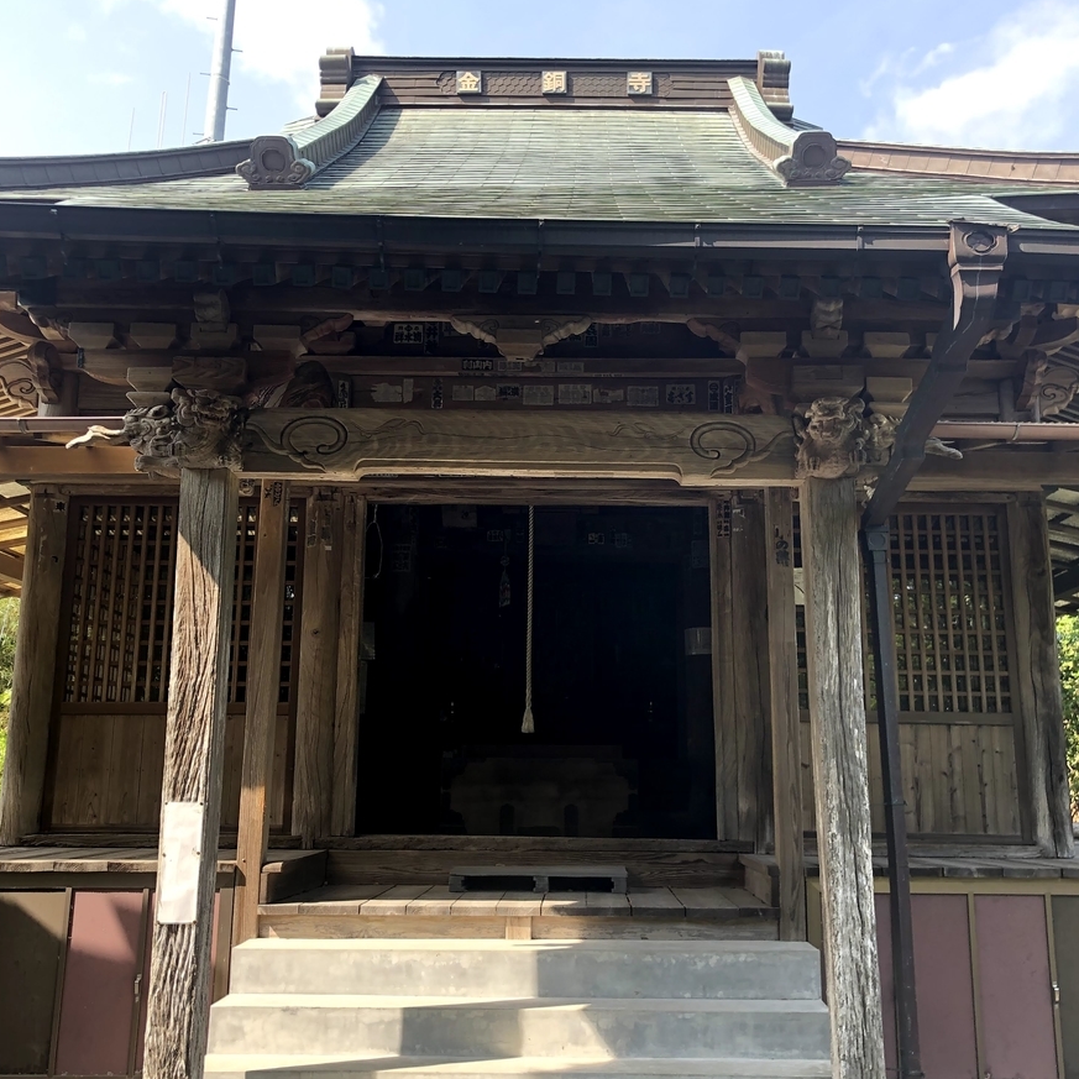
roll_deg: +0.5
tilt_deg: +12.6
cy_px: 548
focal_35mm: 34
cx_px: 572
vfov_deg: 48.4
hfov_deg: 48.4
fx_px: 1199
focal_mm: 4
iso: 20
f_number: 1.8
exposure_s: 1/201
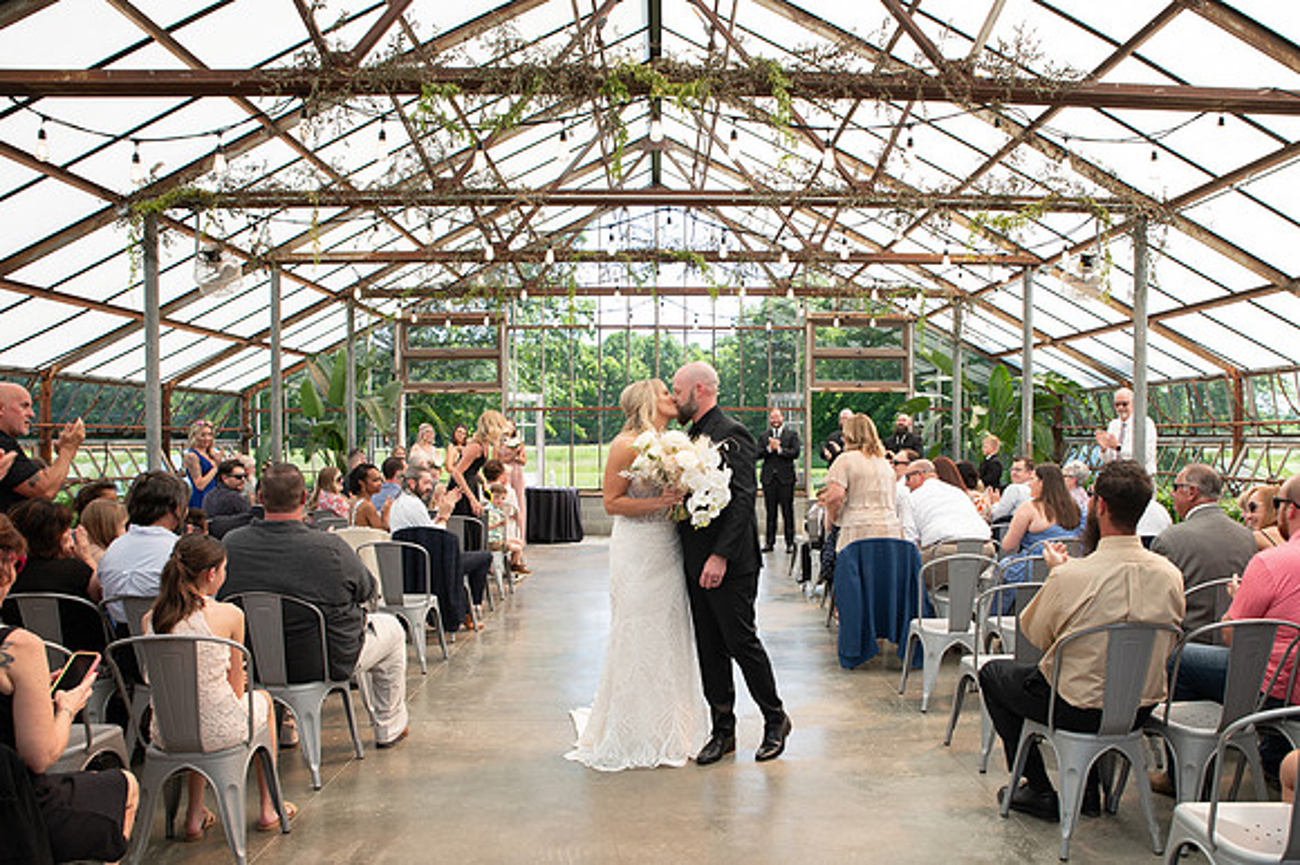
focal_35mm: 28
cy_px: 488
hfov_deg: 65.2
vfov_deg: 46.1
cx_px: 717
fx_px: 1013
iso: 160
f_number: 5
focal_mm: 24
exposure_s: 1/200
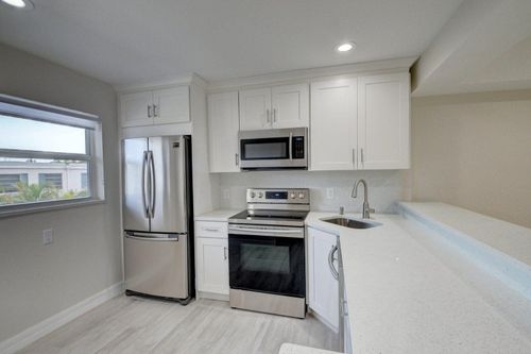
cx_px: 266
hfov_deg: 100.4
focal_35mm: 15
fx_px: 221
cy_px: 177
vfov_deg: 77.3
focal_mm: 10
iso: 640
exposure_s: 1/50
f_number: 8
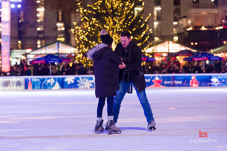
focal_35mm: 120
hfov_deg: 17.1
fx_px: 756
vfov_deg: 11.4
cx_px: 114
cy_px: 76
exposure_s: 1/200
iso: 2000
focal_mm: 120
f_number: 3.2
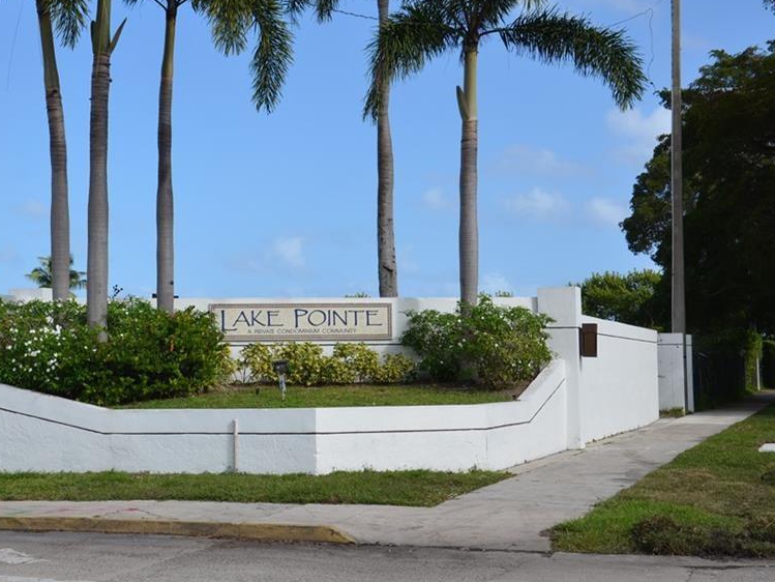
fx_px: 1321
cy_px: 287
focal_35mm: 59
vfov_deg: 24.8
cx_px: 272
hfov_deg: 32.5
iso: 100
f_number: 9
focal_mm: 30
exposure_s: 1/320
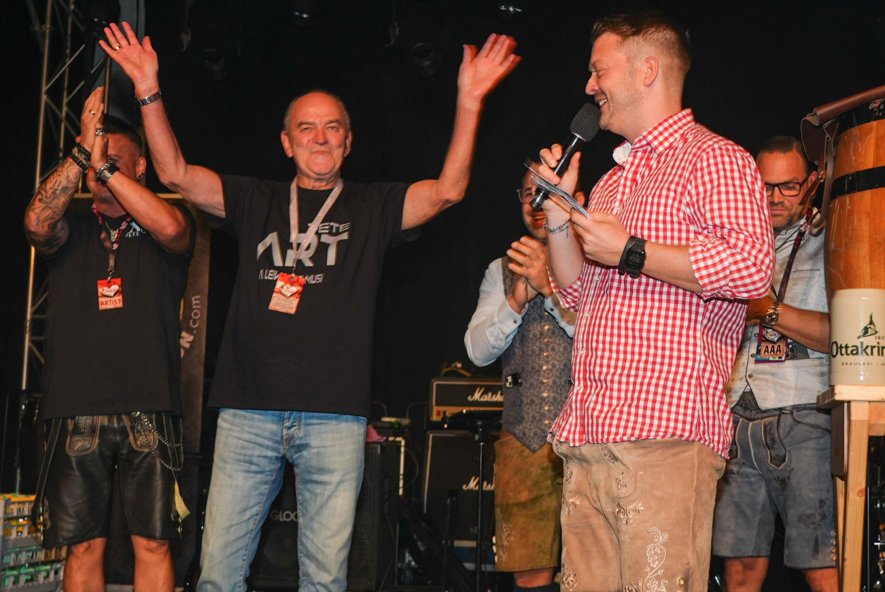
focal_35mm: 51
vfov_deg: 26.5
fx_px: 1255
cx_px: 437
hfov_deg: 38.8
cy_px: 298
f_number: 4
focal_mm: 25
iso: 125
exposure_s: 1/60
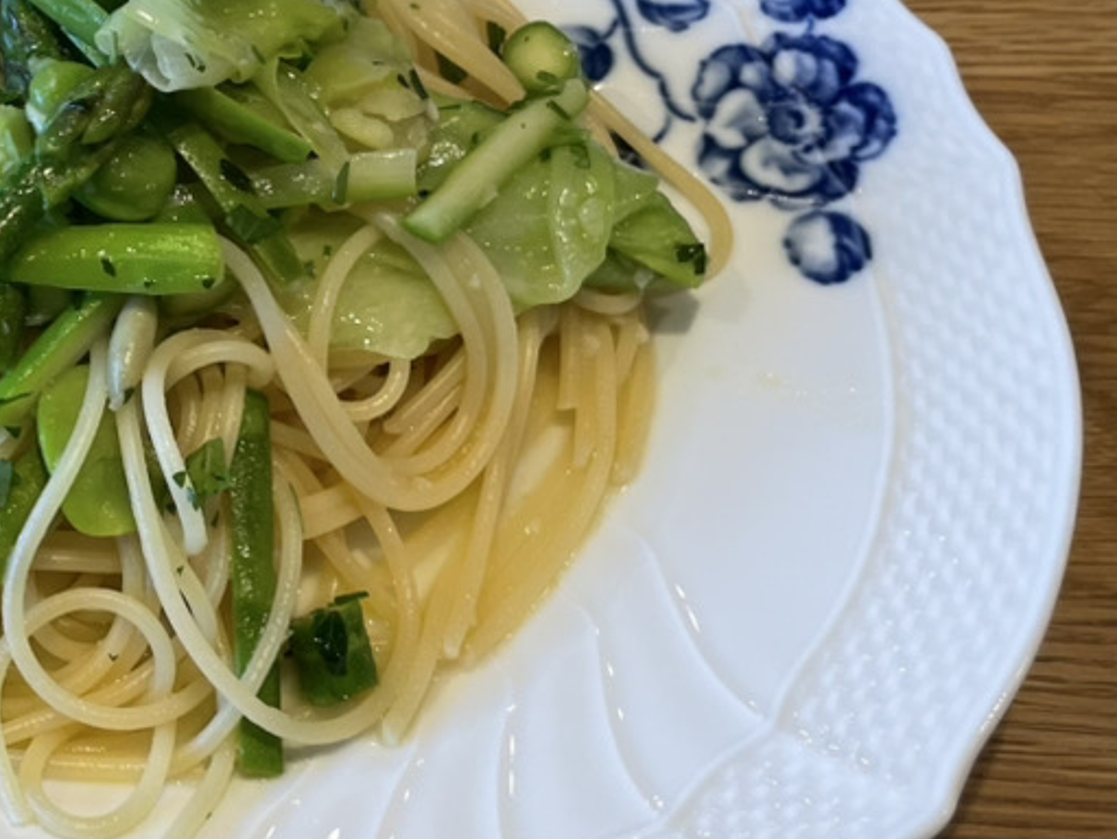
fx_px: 1970
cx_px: -66
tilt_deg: -51.8
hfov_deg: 29.1
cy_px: 308
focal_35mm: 61
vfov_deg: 24.0
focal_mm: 4.2
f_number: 1.6
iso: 125
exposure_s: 1/120
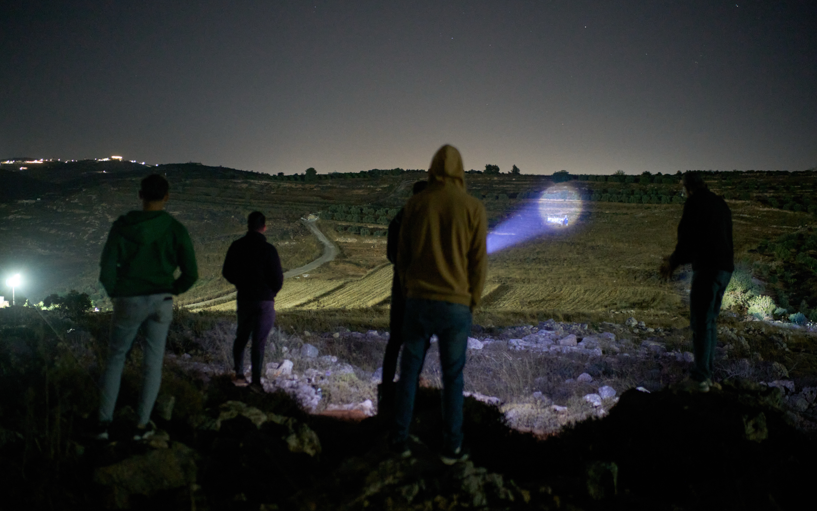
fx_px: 802
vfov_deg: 35.3
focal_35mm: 36
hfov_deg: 54.0
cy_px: 256
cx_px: 405
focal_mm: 35
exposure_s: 1/15
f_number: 1.6
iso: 8000
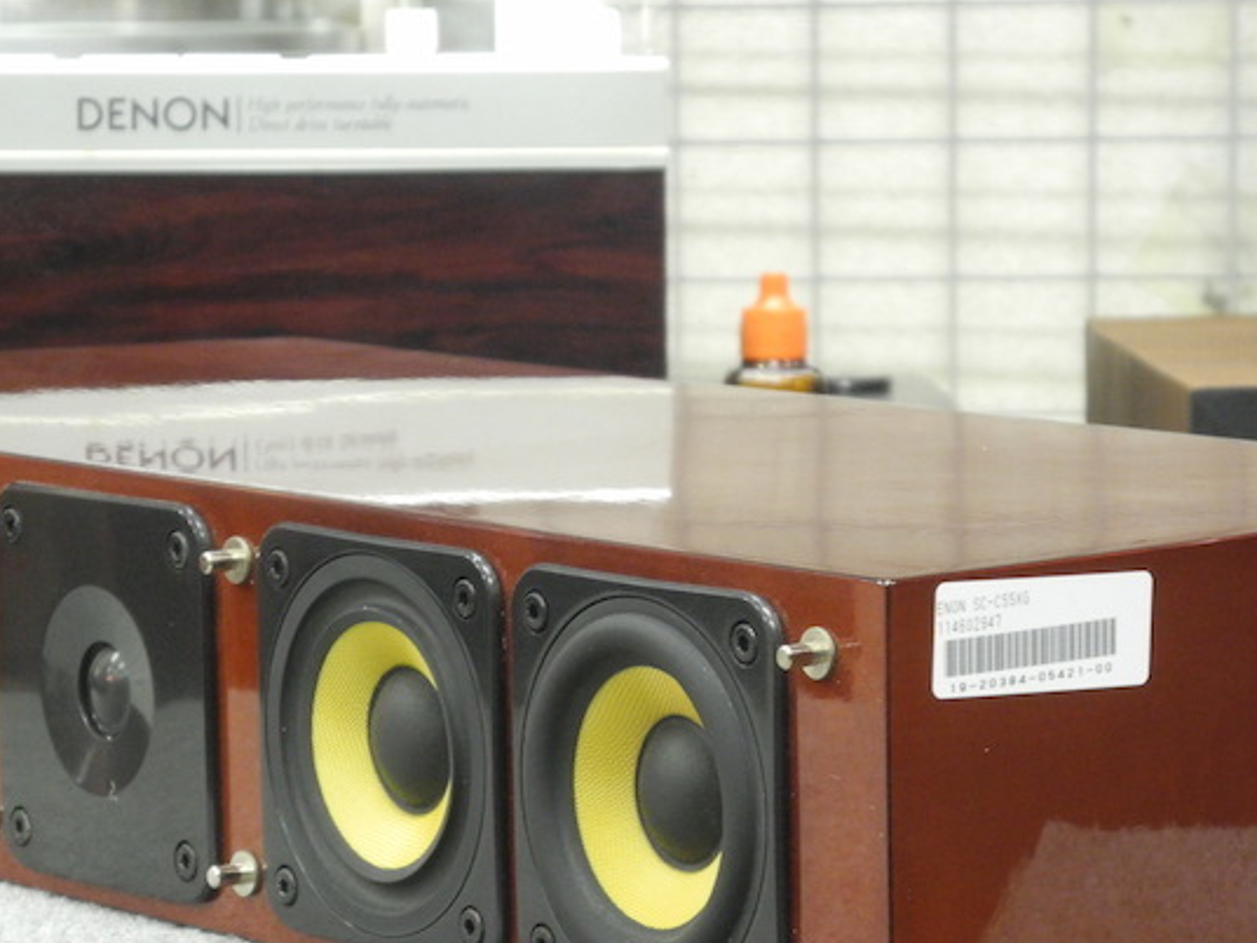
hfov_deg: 10.5
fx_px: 6827
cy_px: 699
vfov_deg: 7.9
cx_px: 551
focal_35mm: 188
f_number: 4.5
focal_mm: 22.5
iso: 400
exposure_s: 1/10.6
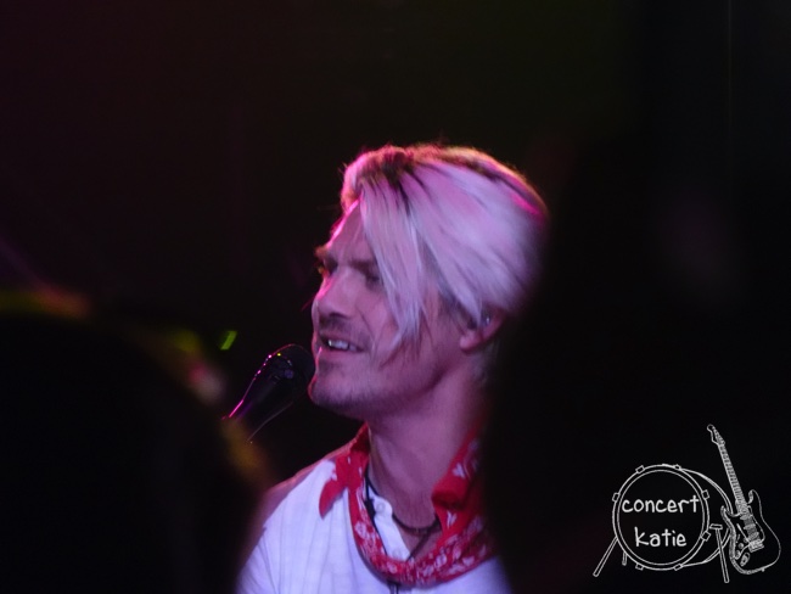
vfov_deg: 2.7
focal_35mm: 558
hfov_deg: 3.6
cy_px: 297
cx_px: 396
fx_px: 12755
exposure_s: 1/80
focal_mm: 91.13
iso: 800
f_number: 6.3
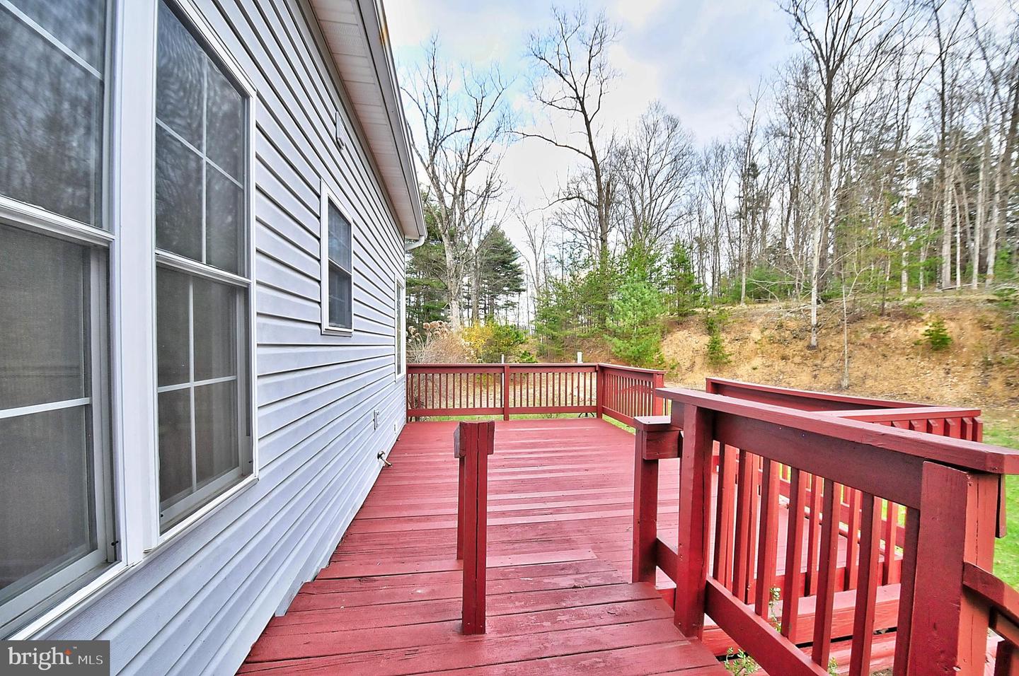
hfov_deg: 100.5
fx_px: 424
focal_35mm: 15
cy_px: 338
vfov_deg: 77.2
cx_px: 510
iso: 800
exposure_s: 1/100
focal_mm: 10
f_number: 8
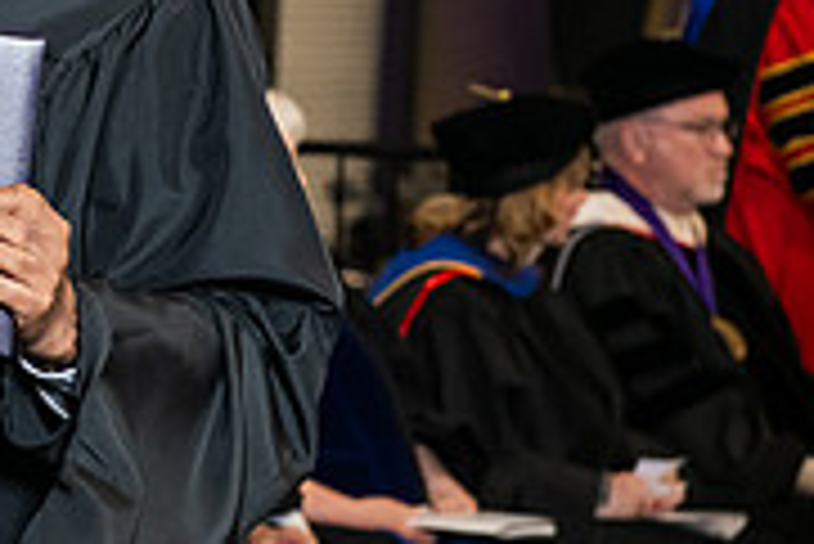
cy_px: 20
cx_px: -342
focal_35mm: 224
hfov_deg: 9.0
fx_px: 5069
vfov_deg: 6.1
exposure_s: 1/200
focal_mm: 70
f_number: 5
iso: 2000
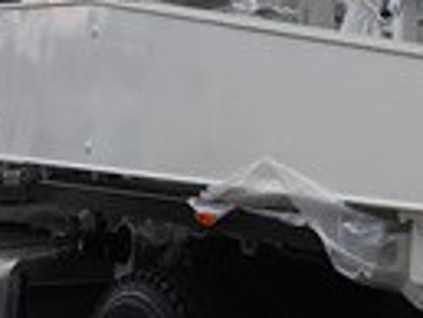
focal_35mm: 143
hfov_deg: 13.3
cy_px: -36
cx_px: 557
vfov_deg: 10.3
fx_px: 1749
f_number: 1.65
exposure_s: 1/324
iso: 50
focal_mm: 6.14
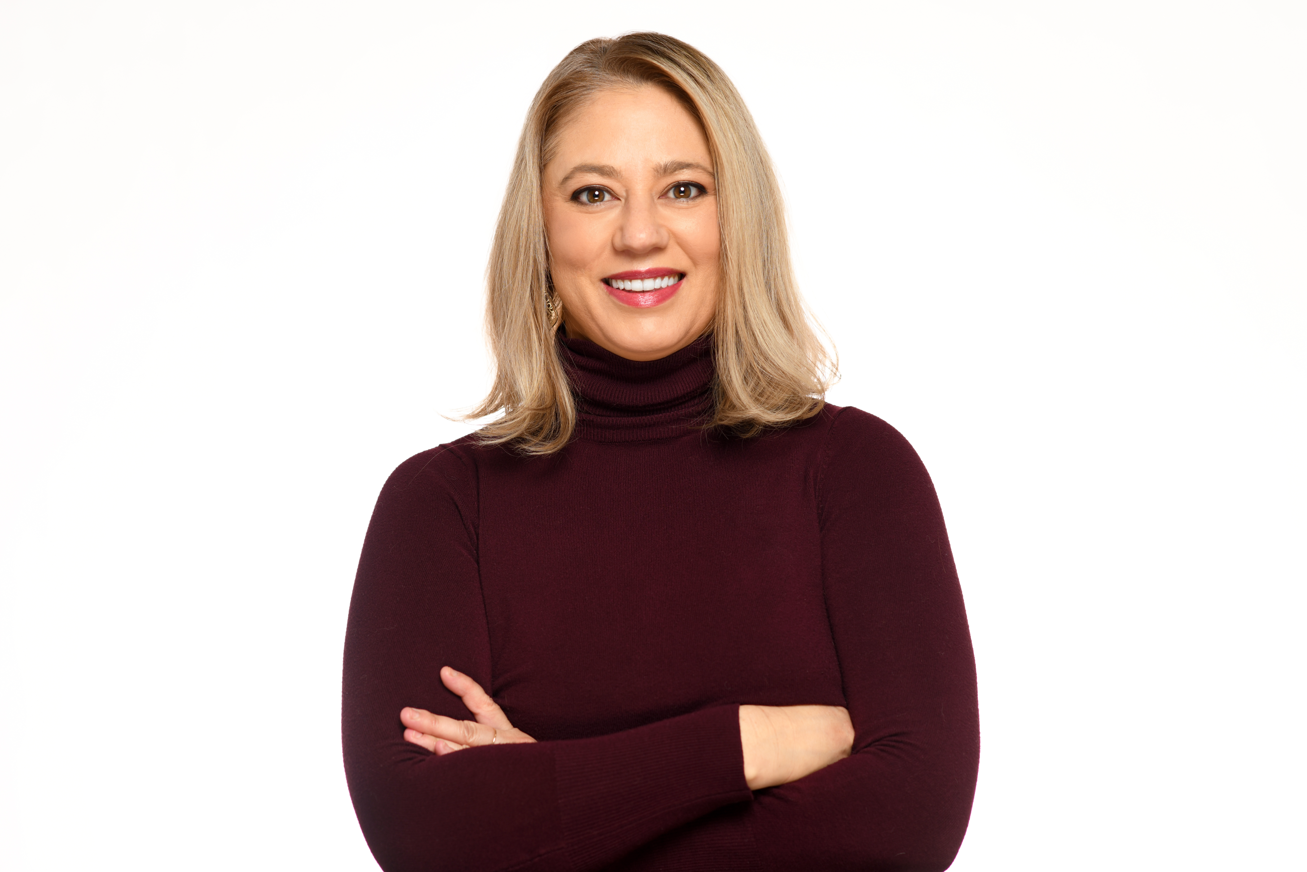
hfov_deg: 23.9
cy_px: 436
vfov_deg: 16.1
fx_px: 3086
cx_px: 654
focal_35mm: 85
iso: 100
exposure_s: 1/160
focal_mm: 85
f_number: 3.5
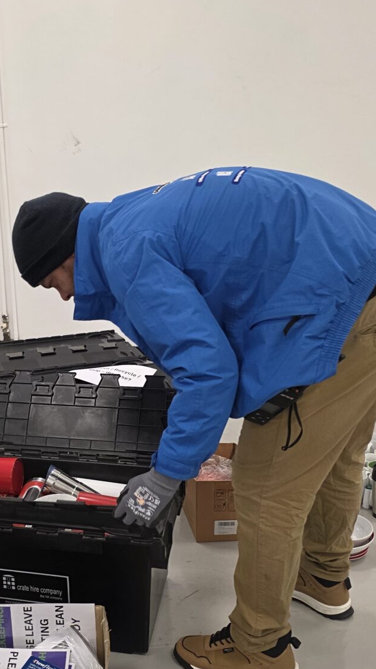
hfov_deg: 25.6
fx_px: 815
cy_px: 359
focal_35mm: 46
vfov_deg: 44.5
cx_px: 80
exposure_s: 1/100
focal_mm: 6.3
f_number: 1.7
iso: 160
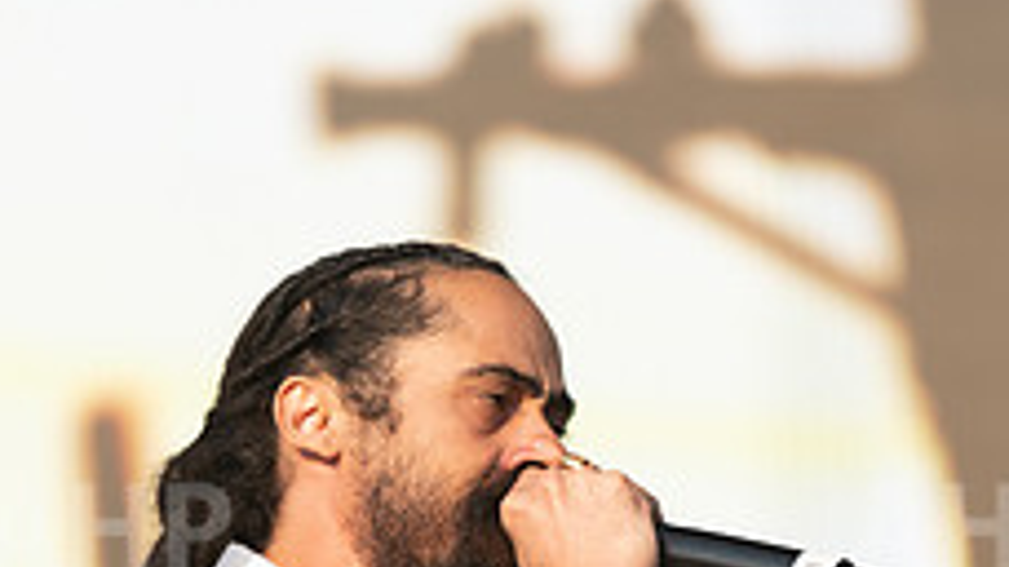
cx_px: 540
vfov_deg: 2.9
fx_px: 11044
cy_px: 828
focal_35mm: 413
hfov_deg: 5.2
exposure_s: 1/4000
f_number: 2.8
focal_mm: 200
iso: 640
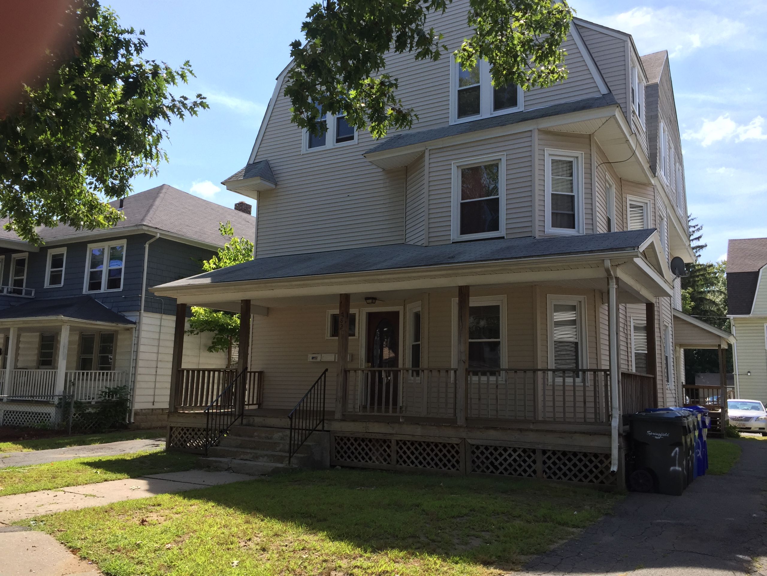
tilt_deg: +8.7
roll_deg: -1.2
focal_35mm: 29
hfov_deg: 61.7
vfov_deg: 48.2
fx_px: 643
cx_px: 384
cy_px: 288
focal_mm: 4.15
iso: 32
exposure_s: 1/842
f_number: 2.2
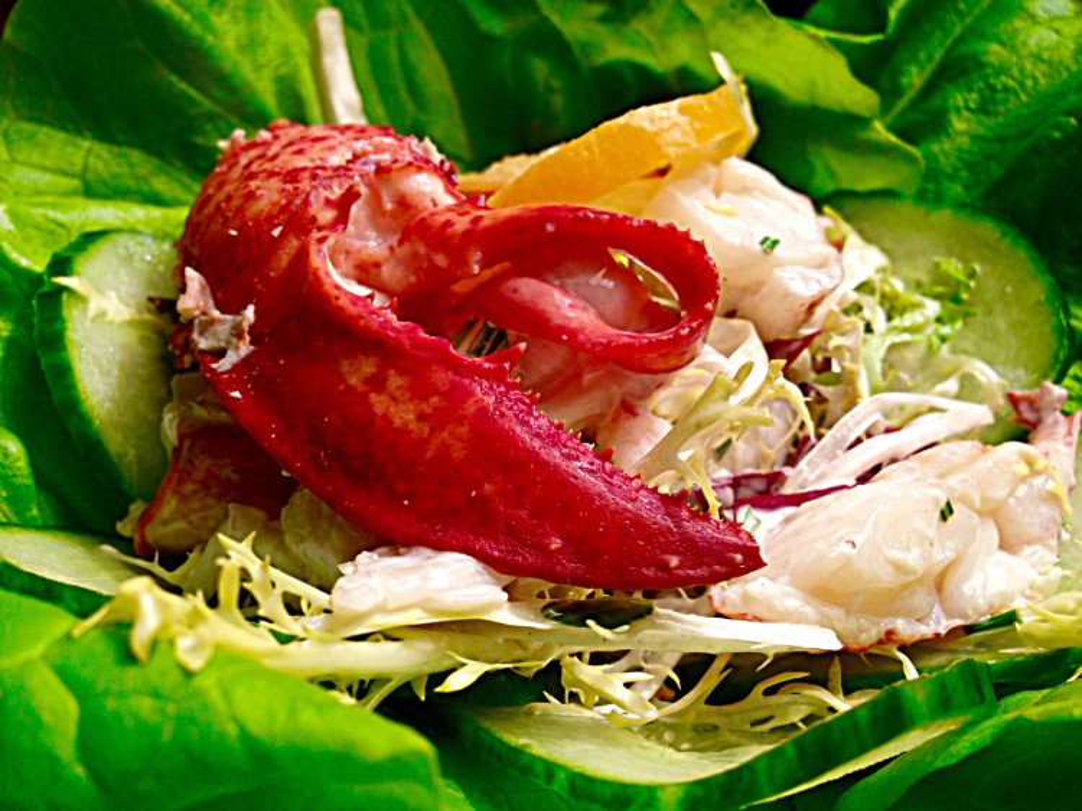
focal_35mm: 33
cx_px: 541
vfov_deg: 42.9
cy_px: 406
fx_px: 1031
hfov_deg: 55.4
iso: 64
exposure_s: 1/20
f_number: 2.4
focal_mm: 4.12
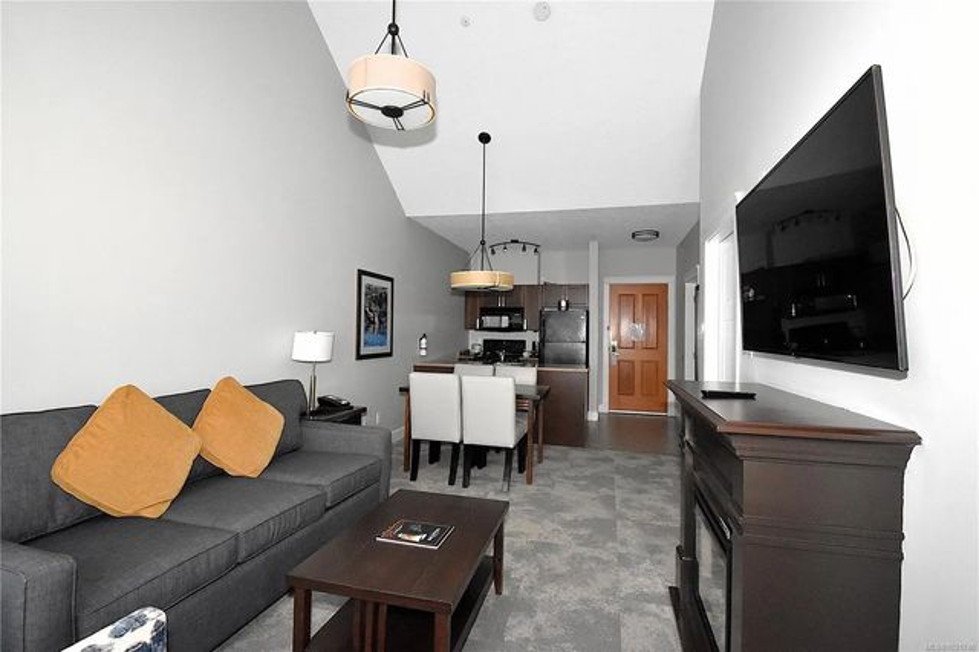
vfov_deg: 77.3
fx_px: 408
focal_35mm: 15
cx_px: 490
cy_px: 326
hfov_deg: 100.4
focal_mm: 10
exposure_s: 1/60
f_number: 4.5
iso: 3200
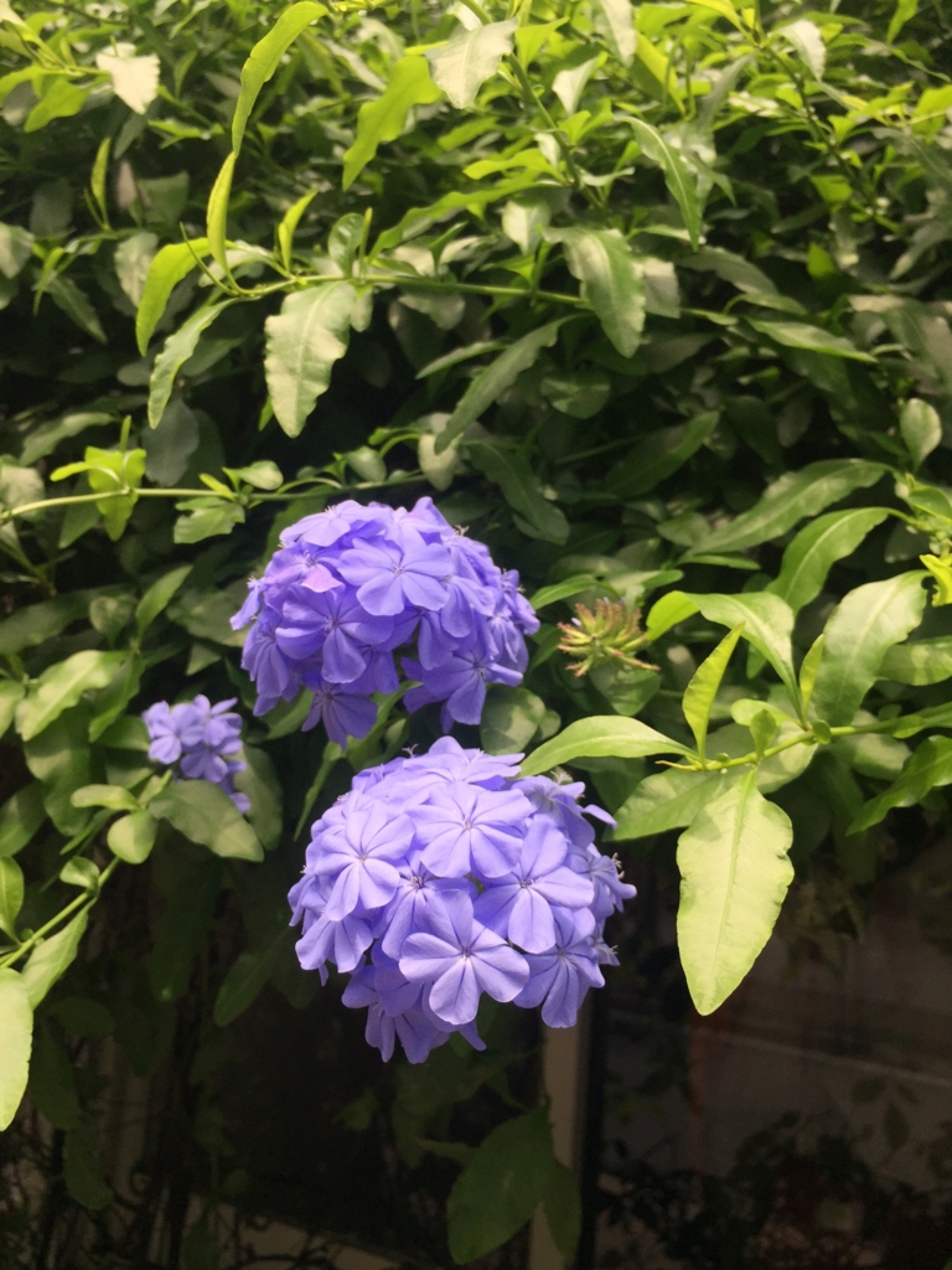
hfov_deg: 48.2
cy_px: 635
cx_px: 476
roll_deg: -3.7
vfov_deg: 61.7
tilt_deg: +8.4
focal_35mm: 29
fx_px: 1063
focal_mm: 4.15
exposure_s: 1/760
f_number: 2.2
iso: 32
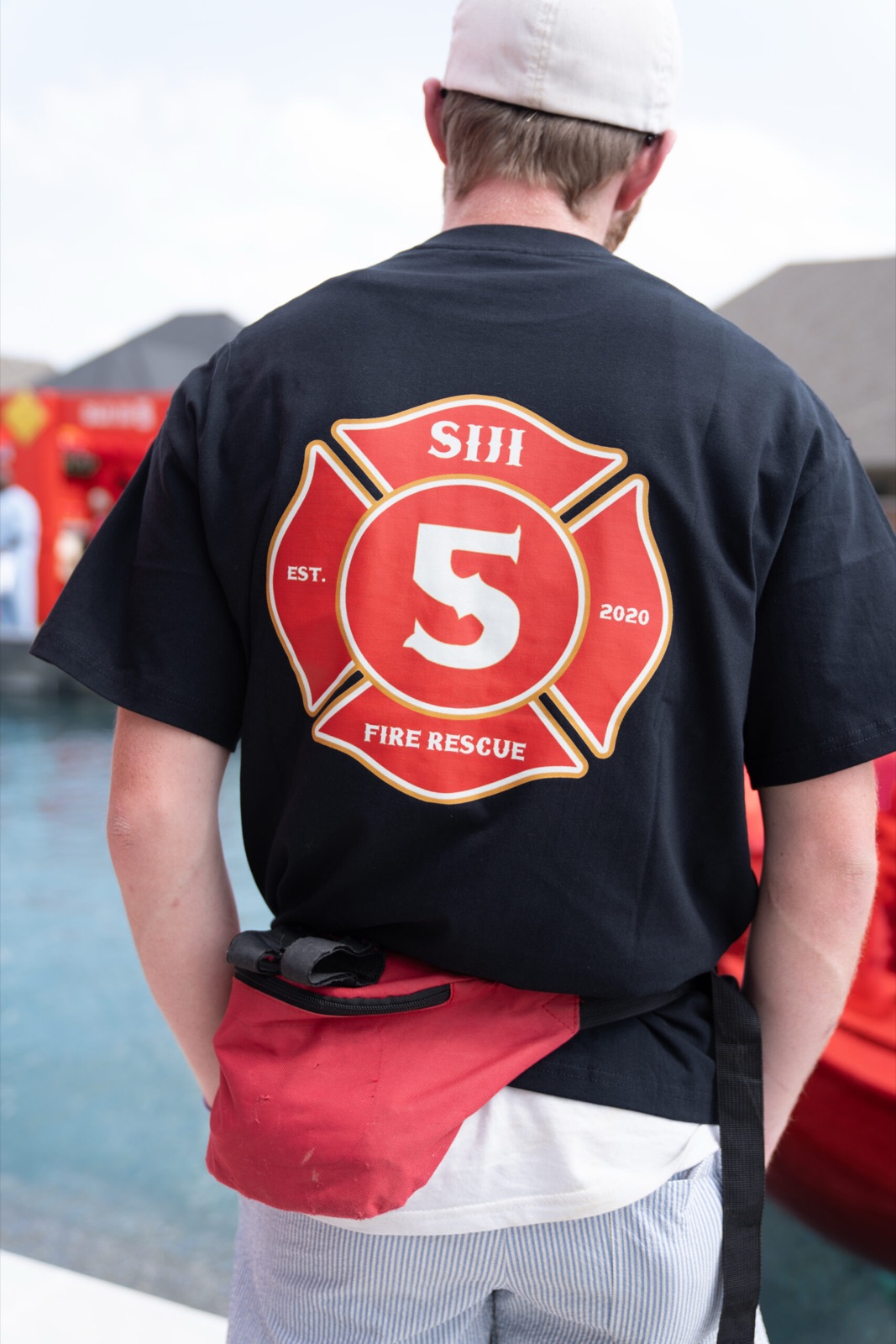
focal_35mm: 35
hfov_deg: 37.9
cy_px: 672
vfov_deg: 54.4
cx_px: 448
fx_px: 1306
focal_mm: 35
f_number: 2.8
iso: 160
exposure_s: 1/1000
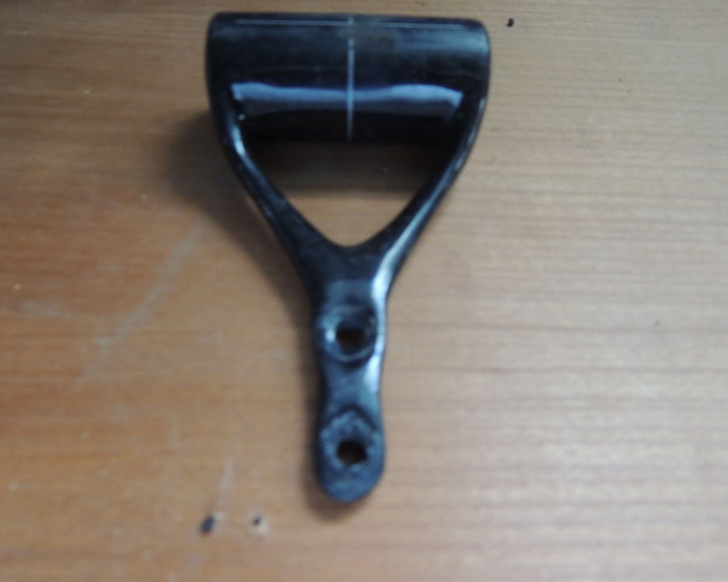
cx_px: 358
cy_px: 291
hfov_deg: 66.0
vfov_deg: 54.9
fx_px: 560
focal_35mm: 26
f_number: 3
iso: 400
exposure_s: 1/13
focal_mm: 4.3
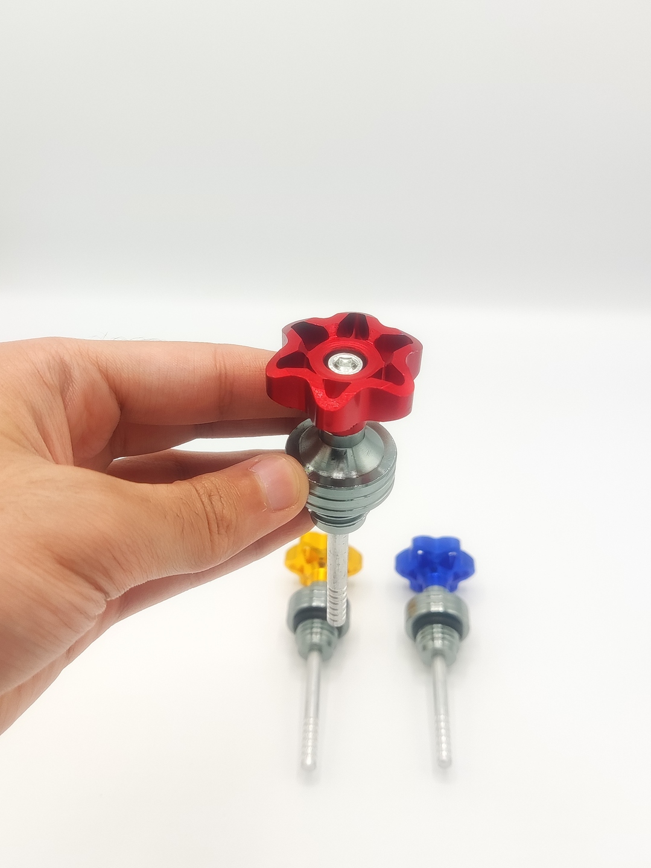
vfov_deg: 69.4
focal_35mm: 25
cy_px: 434
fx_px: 627
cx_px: 326
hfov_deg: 54.9
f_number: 1.79
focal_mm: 4.71
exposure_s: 1/640
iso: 125
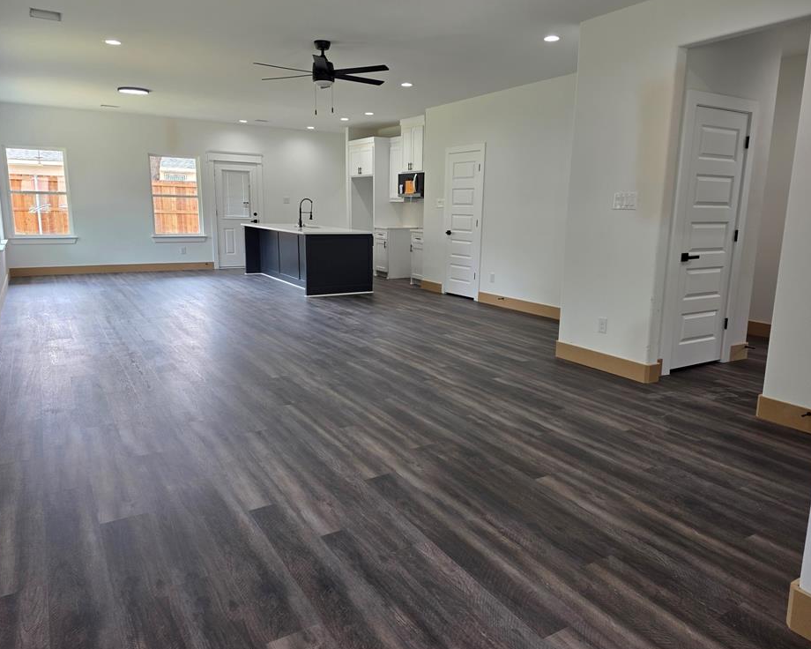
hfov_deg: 68.1
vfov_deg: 56.8
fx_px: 600
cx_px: 410
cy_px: 317
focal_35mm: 25
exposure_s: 1/120
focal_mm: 6.25
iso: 80
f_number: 1.7
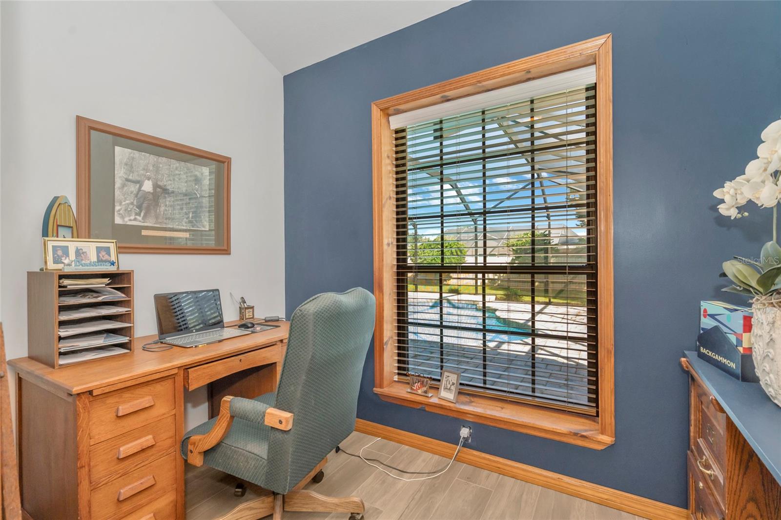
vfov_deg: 73.7
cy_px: 260
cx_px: 390
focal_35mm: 16
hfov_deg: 96.7
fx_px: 347
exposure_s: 1/125
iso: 800
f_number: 6.7
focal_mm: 16
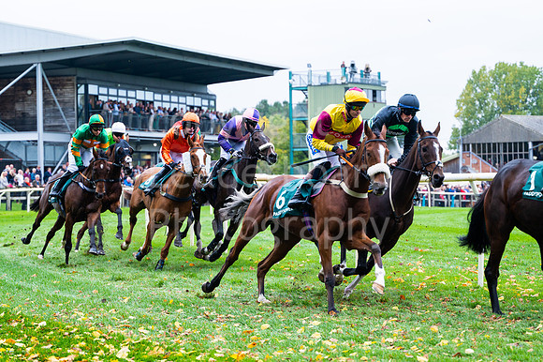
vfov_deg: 13.5
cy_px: 181
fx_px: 1528
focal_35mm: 101
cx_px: 272
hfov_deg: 20.2
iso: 500
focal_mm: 99
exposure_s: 1/1000
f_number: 4
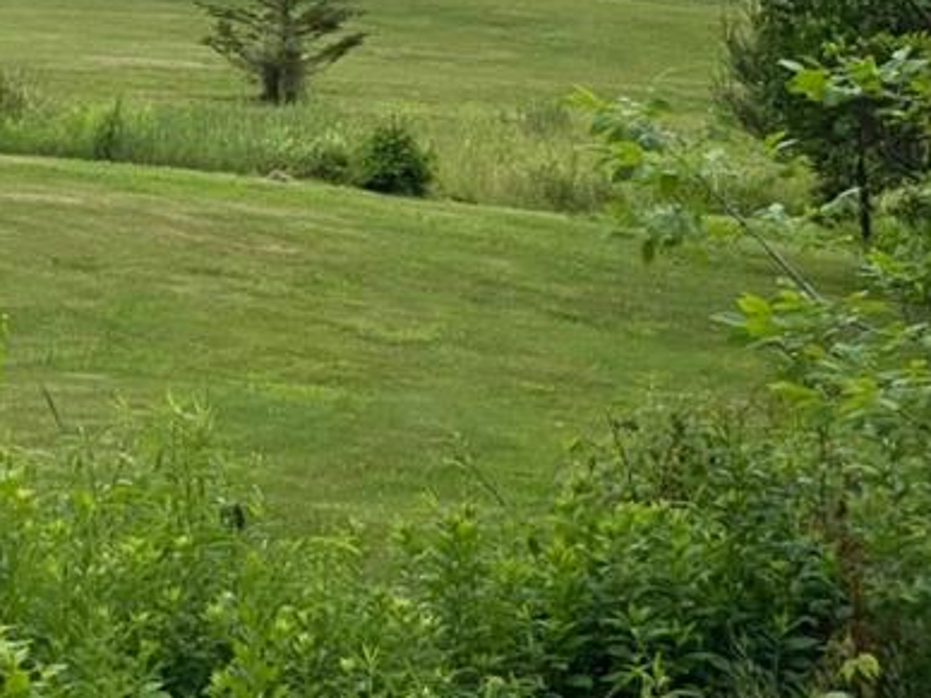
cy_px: -432
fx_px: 5406
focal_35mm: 201
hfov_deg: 9.4
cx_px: -756
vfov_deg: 7.2
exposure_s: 1/1261
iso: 20
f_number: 2
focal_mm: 6
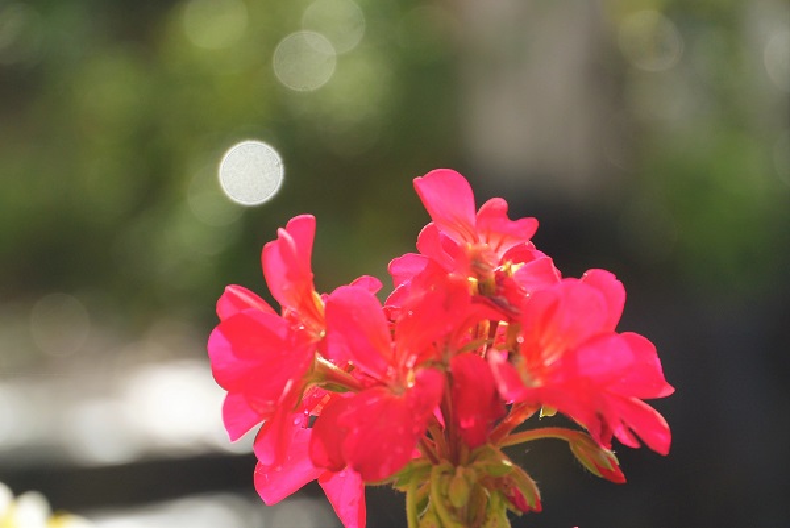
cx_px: 395
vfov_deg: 6.6
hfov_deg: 9.9
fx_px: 4568
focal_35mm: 208
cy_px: 264
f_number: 4.8
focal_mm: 77.1
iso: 125
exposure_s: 1/500
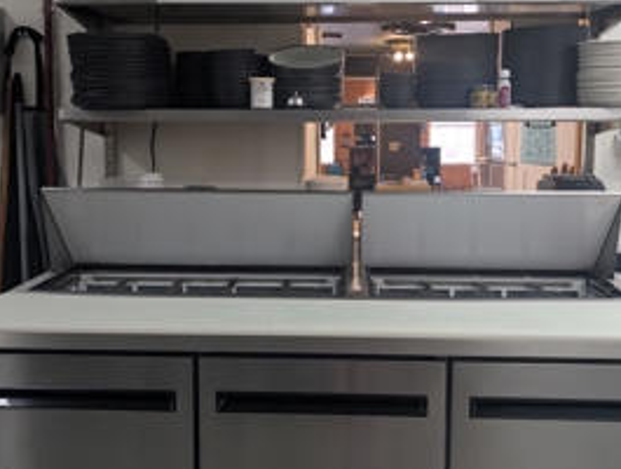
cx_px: 312
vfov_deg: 39.6
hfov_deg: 51.3
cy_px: 181
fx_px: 647
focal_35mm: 36
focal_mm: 6.9
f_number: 1.68
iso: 55
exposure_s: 1/60
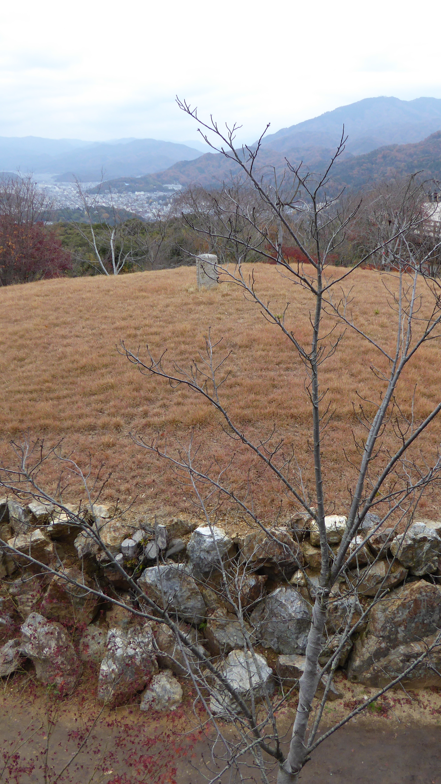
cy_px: 387
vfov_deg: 54.0
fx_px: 769
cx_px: 258
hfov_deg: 31.9
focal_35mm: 37
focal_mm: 4.3
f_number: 3.3
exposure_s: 1/60
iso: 100
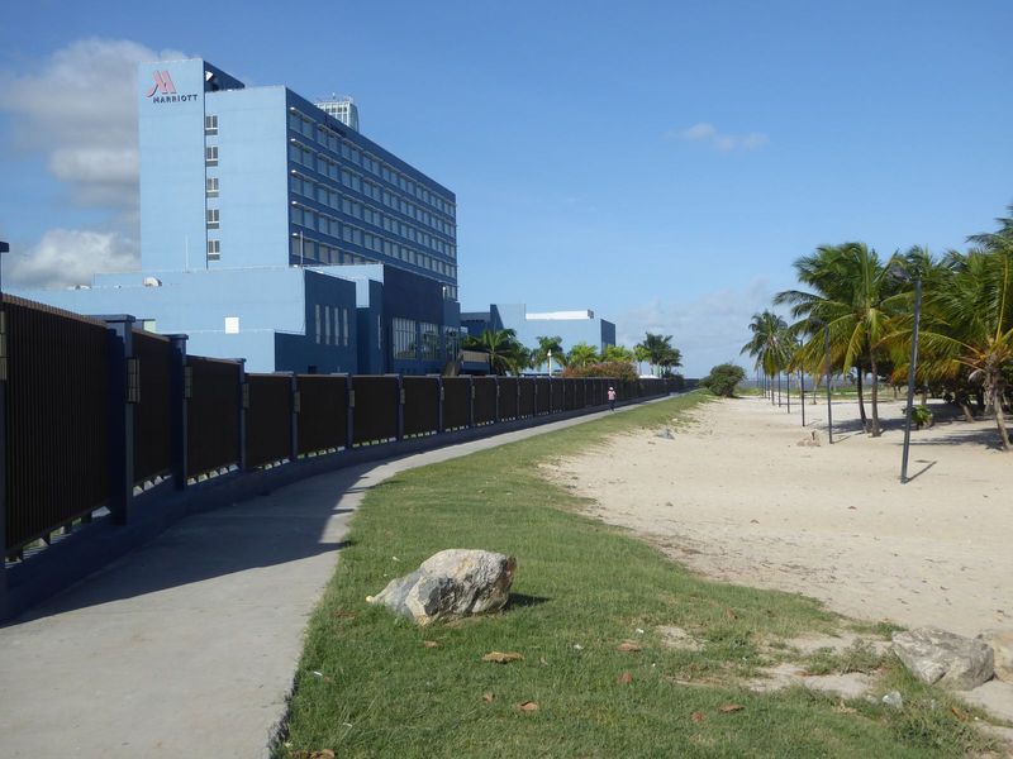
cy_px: 380
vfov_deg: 34.3
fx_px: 1229
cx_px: 506
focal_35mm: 42
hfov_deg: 44.8
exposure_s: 1/1000
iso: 80
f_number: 3.8
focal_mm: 7.2
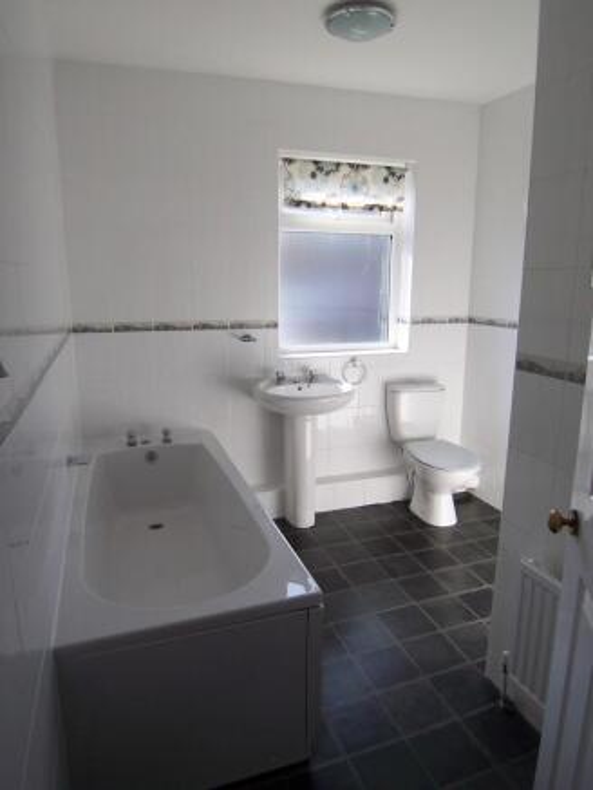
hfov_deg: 58.9
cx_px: 296
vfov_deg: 73.9
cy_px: 395
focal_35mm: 23
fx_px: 525
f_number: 2.8
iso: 64
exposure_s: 1/160
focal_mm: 3.8
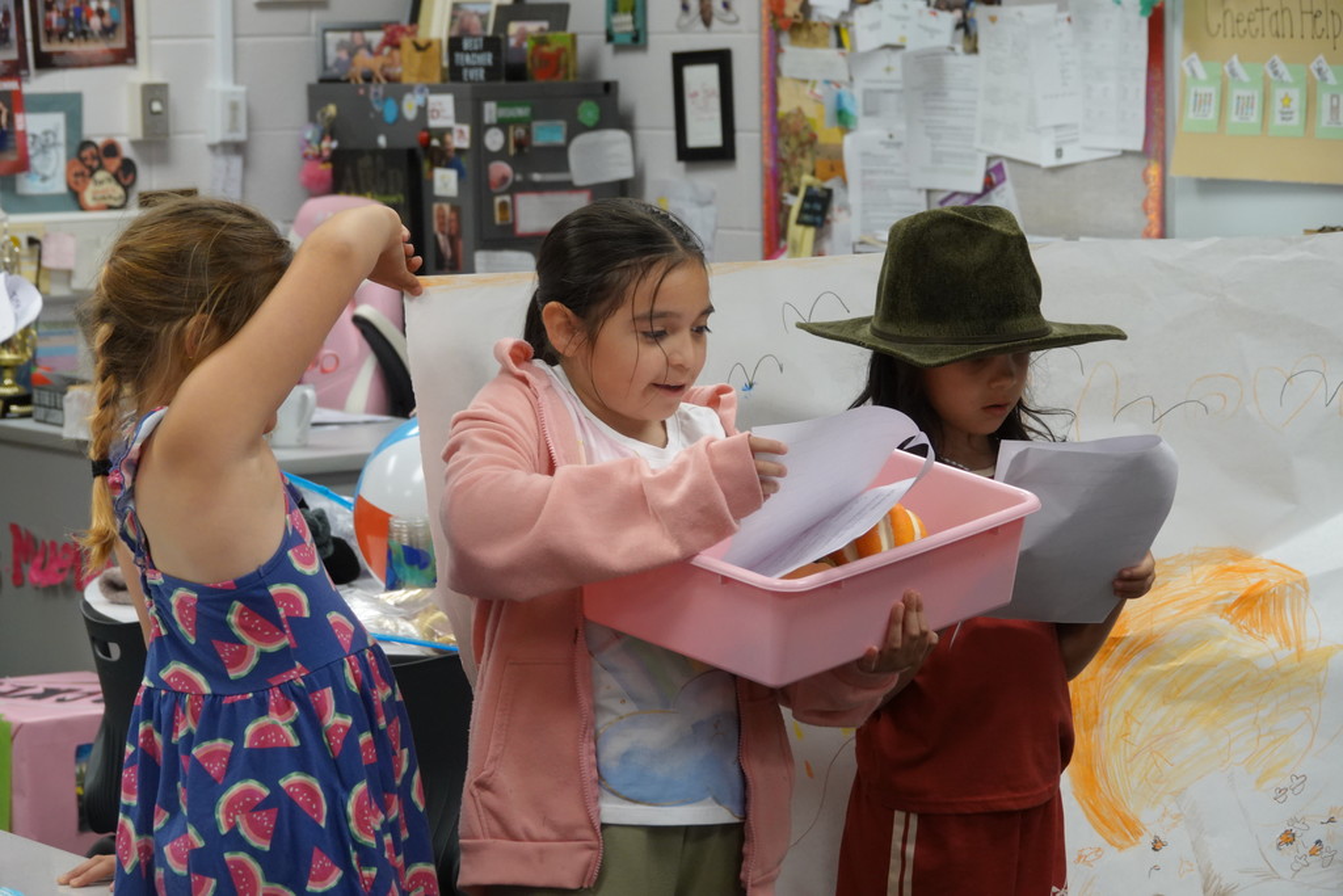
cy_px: 448
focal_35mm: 111
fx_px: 4141
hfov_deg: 18.4
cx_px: 672
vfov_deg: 12.3
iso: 800
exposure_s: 1/100
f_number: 4
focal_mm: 40.73
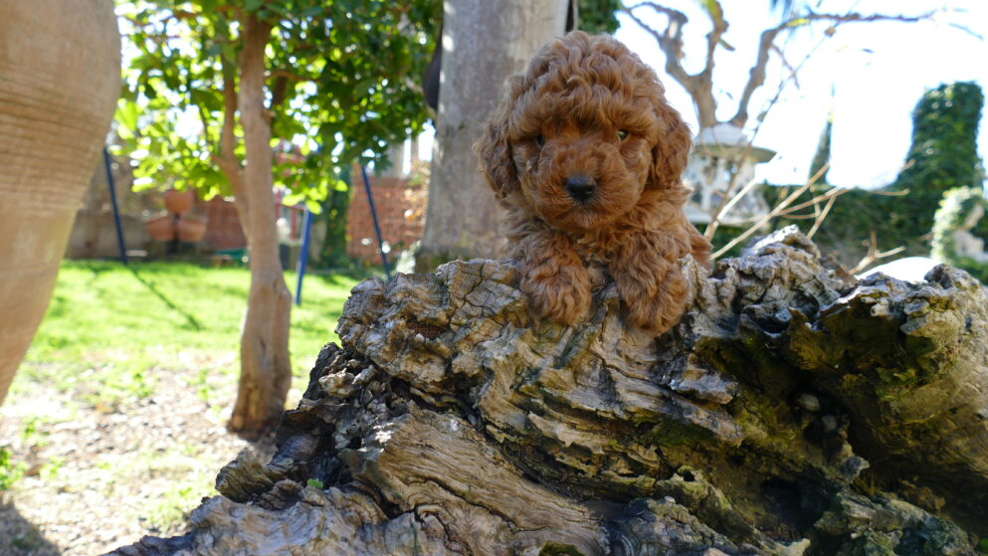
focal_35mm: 27
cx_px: 494
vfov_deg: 42.9
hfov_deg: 69.8
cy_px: 309
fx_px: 707
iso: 125
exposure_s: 1/250
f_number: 2.8
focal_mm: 9.12
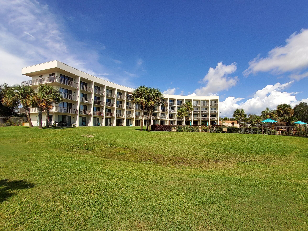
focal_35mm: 13
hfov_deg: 106.2
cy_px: 116
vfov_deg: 89.9
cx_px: 154
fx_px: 116
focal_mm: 1.13
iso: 50
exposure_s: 1/1488
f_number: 2.2
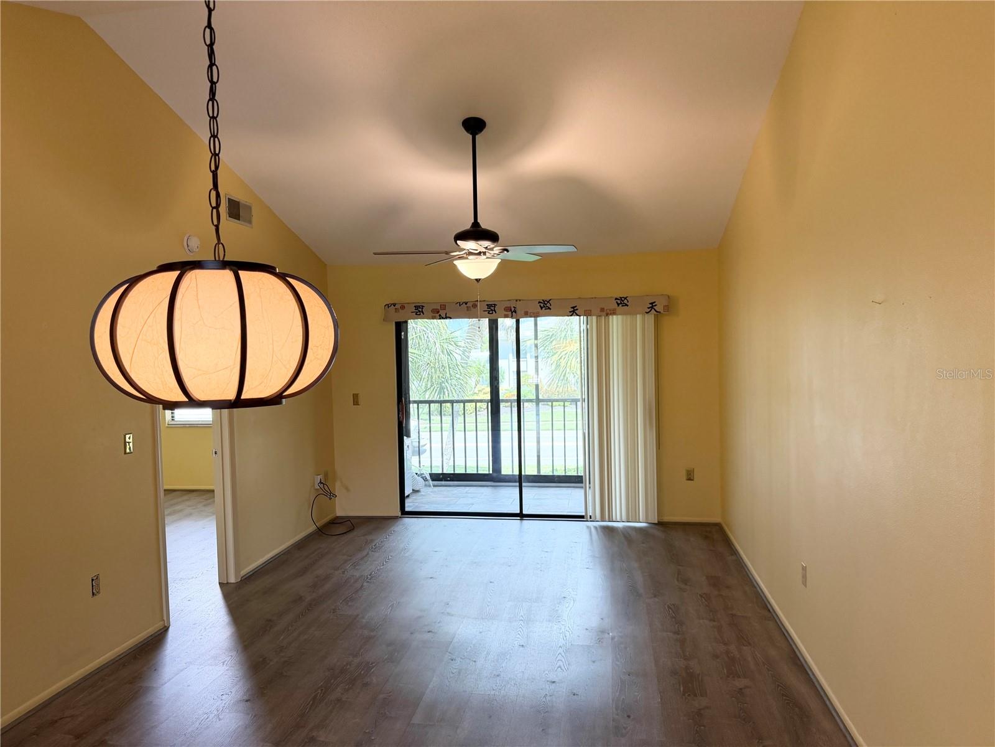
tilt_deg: -2.0
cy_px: 374
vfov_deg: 56.8
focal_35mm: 24
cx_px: 498
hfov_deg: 71.6
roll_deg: +2.1
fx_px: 690
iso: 160
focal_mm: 6.76
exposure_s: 1/120
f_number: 1.78
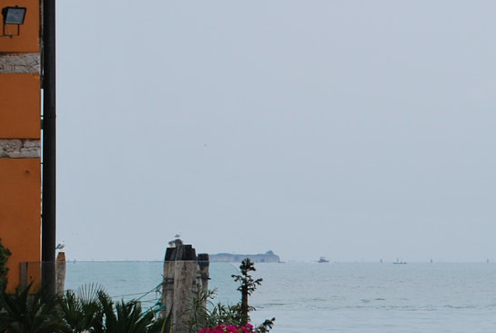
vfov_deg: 5.6
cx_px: 511
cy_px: 355
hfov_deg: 8.4
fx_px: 3359
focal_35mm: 243
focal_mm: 55
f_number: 5.6
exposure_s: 1/250
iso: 125
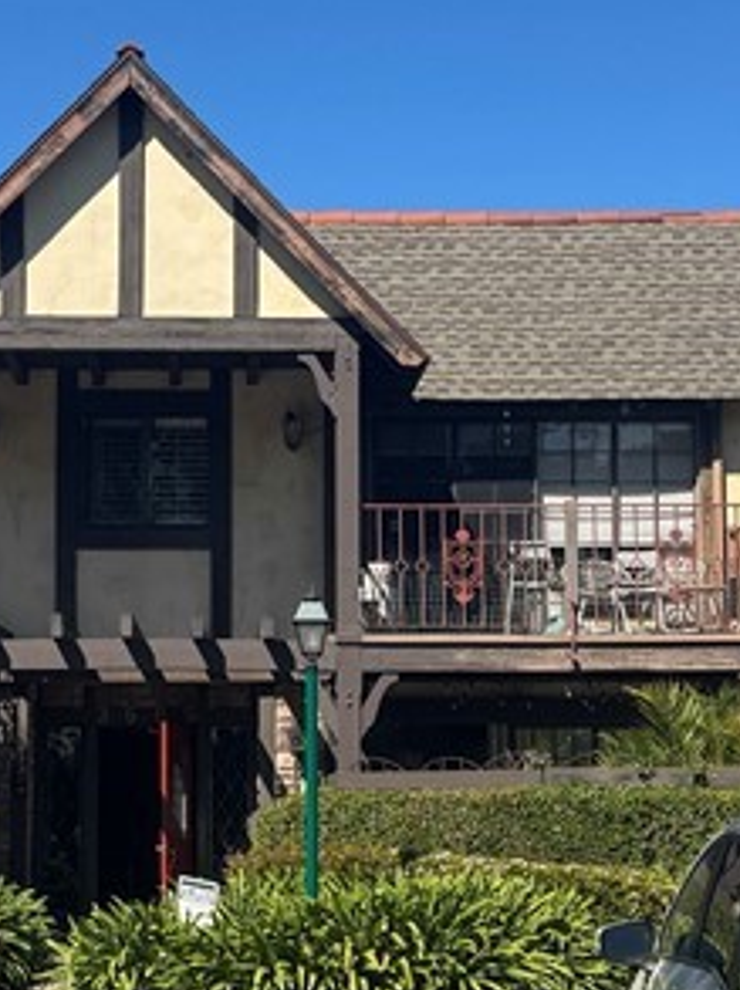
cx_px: 291
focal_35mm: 84
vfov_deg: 23.2
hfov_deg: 17.5
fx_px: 2400
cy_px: 628
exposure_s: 1/4310
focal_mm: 6.76
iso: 80
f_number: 1.78
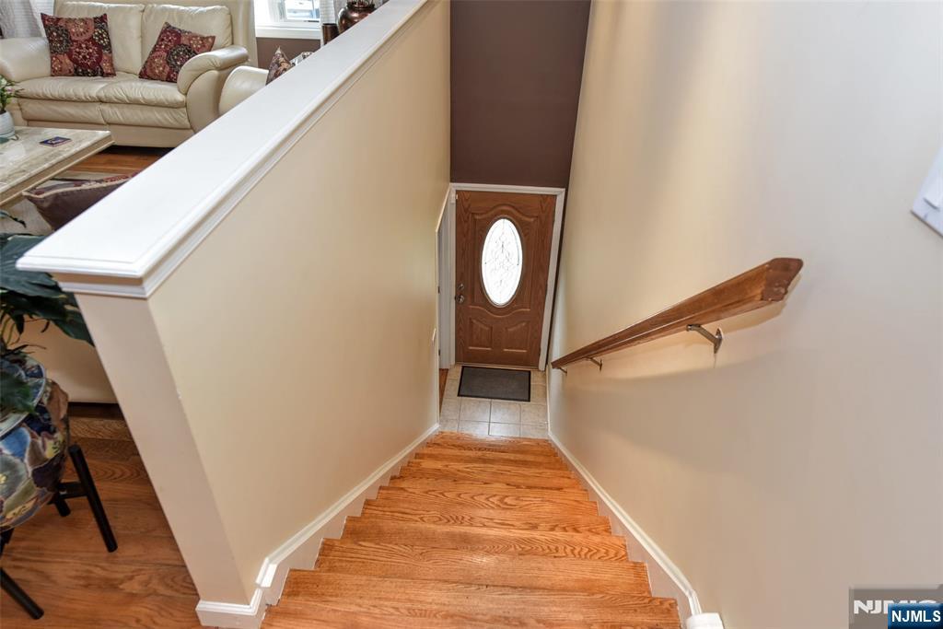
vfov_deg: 55.1
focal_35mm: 23
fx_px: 603
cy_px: 314
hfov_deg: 76.1
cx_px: 472
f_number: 4.5
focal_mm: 23
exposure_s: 1/80
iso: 800
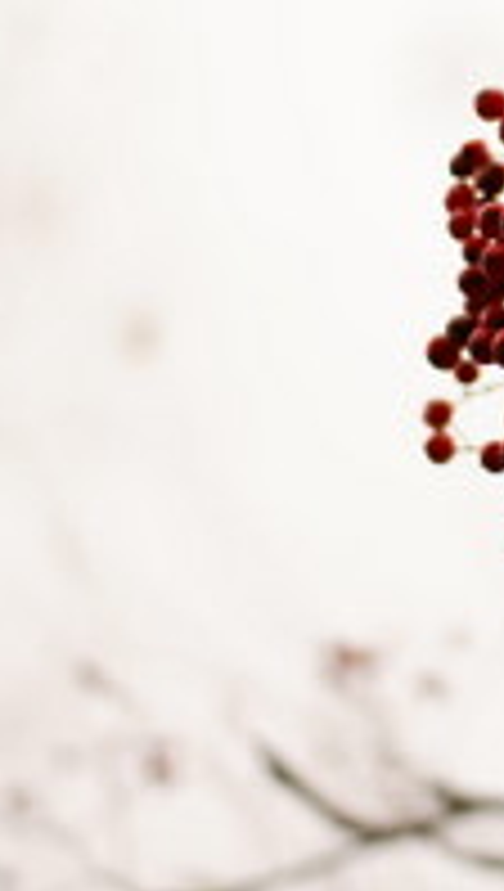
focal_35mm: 114
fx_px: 2697
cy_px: 248
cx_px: 752
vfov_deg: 18.7
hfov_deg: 10.3
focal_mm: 30
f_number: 1.6
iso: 200
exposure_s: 1/4000
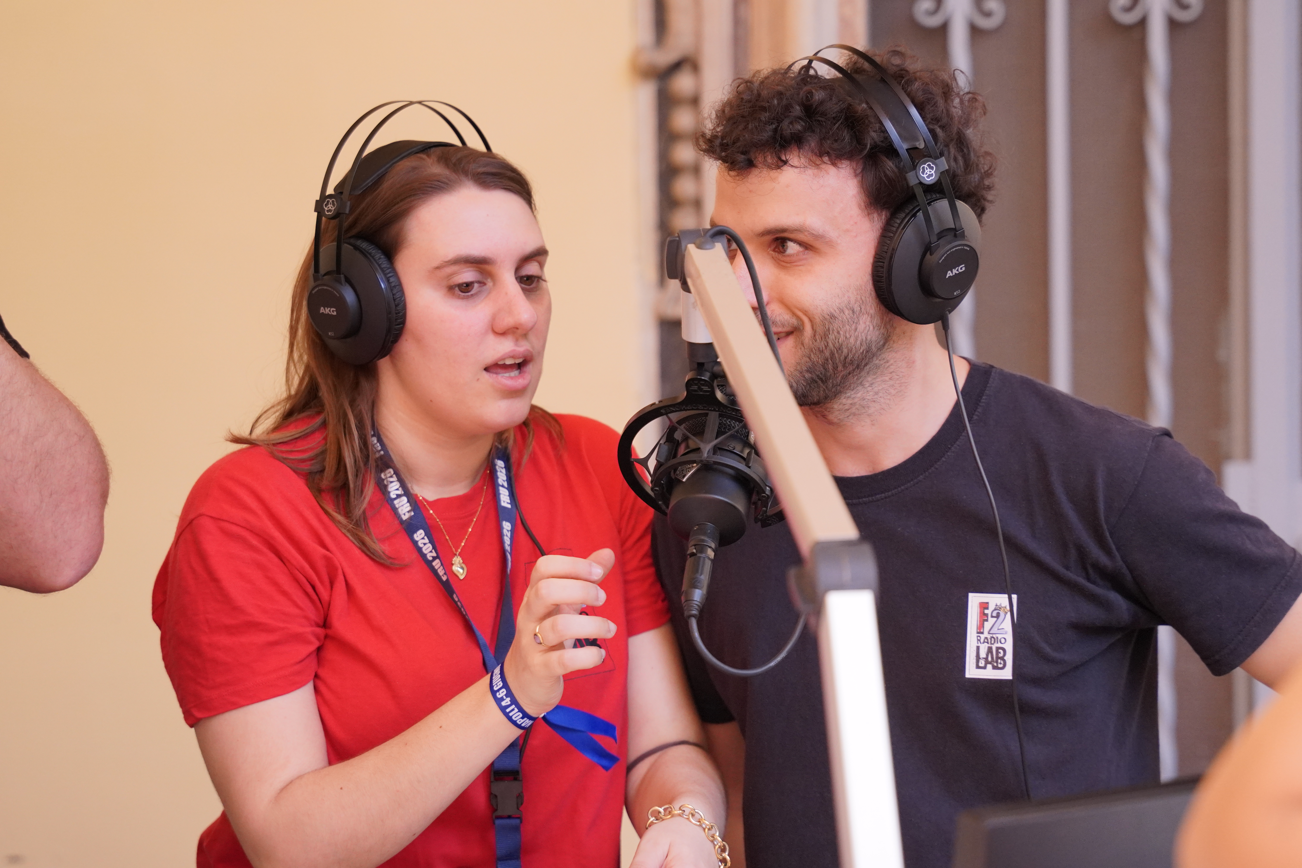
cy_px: 434
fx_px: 3797
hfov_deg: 19.5
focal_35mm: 105
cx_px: 651
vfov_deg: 13.0
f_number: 2.8
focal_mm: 70
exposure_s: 1/400
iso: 1600
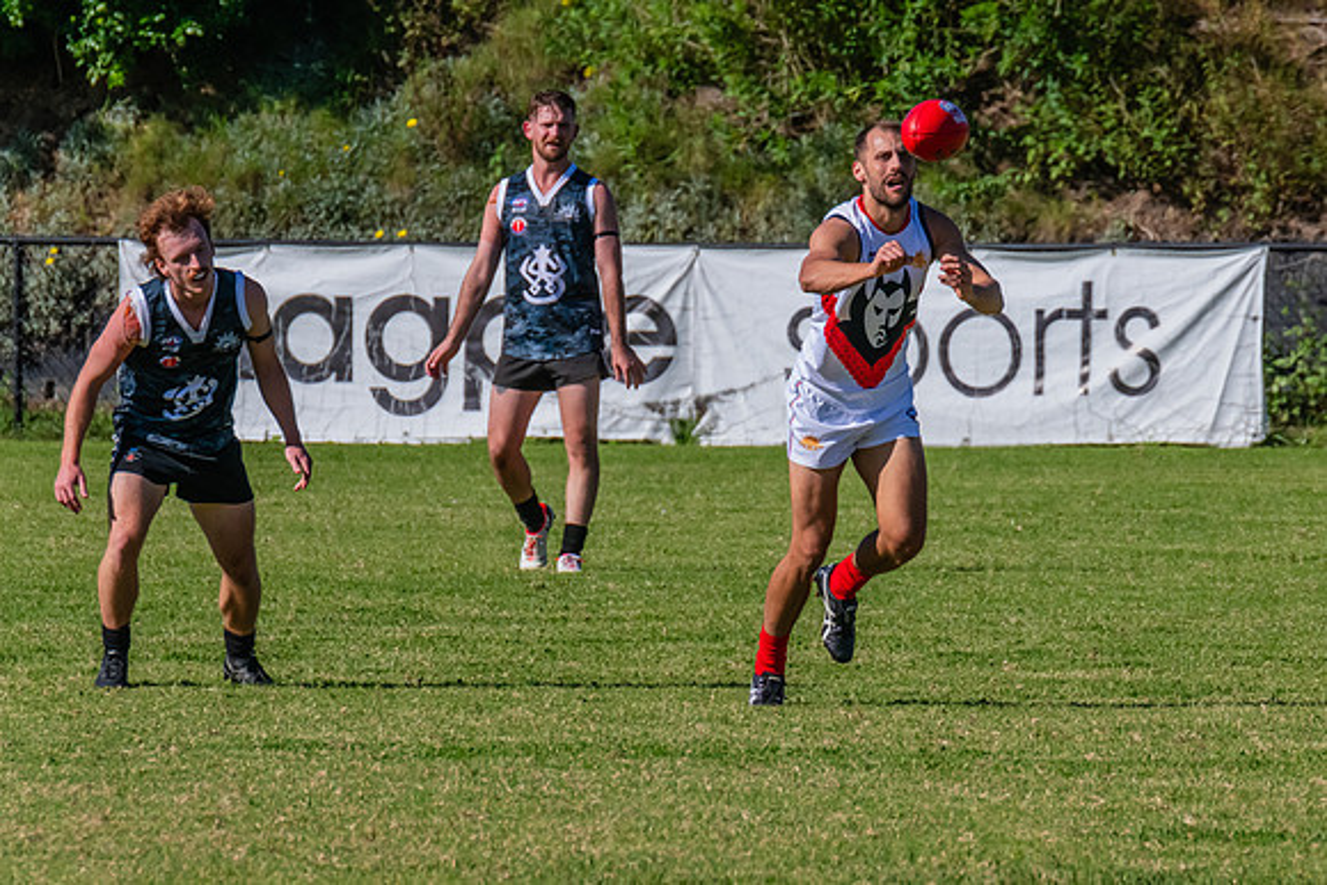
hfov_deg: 2.6
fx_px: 29780
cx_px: 885
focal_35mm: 808
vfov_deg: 1.7
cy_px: 526
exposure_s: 1/1600
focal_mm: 600
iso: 1600
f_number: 18
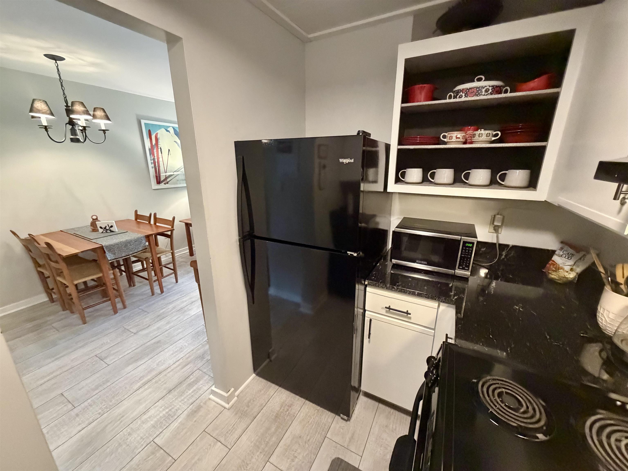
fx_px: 254
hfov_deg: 102.1
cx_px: 314
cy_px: 236
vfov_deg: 85.7
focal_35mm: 14
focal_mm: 2.22
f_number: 2.2
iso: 800
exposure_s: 1/60
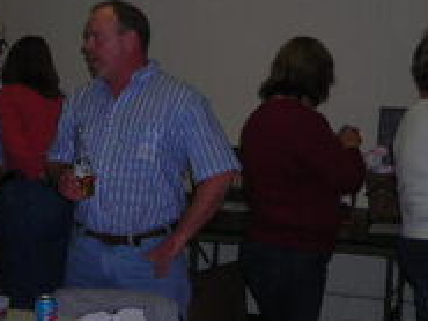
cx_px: 95
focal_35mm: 82
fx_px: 1015
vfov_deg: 17.9
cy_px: 72
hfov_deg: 23.5
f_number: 3.2
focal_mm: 6.3
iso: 75
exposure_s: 1/60.1
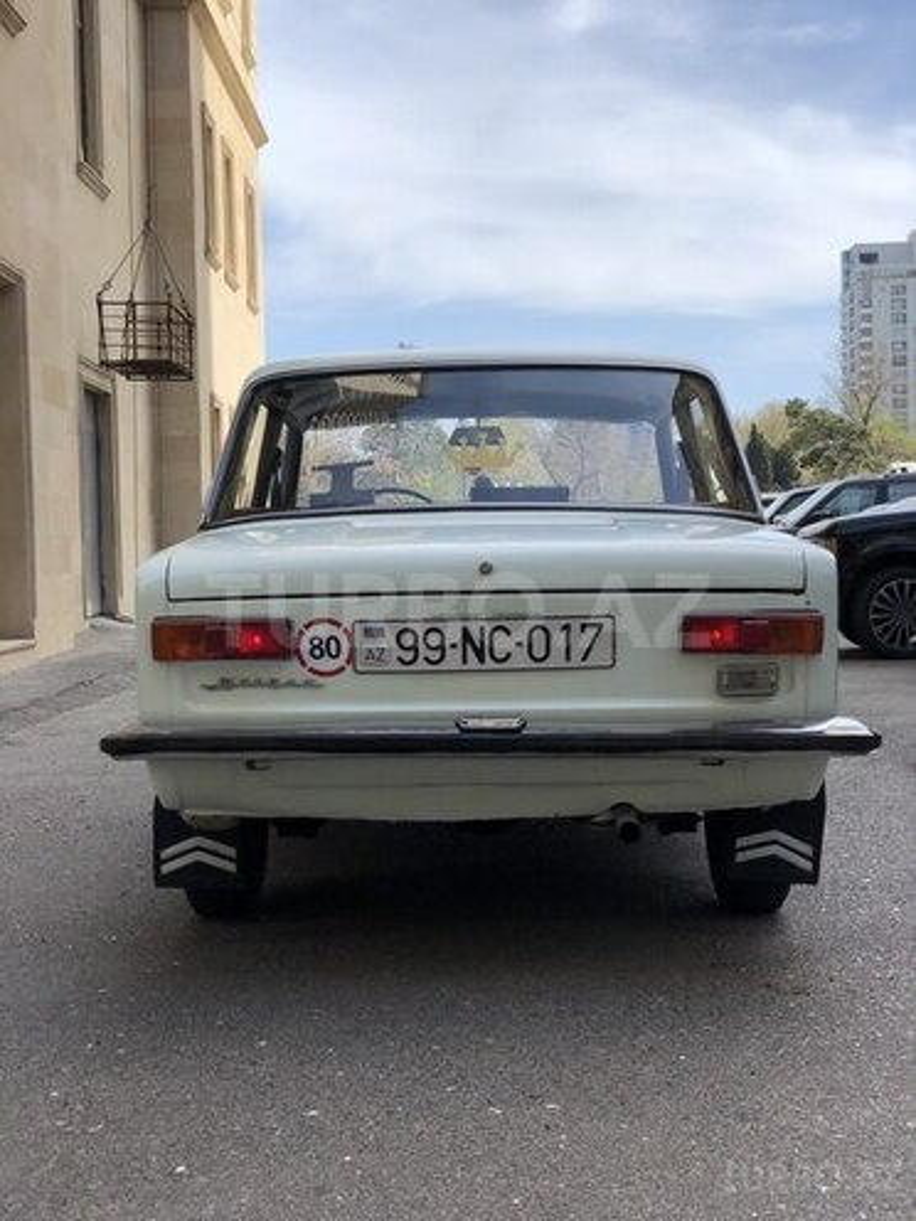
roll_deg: +2.1
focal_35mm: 52
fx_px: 1835
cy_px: 610
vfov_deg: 36.8
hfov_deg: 28.0
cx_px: 458
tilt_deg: +0.2
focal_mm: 6
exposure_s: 1/827
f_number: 2.4
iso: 16
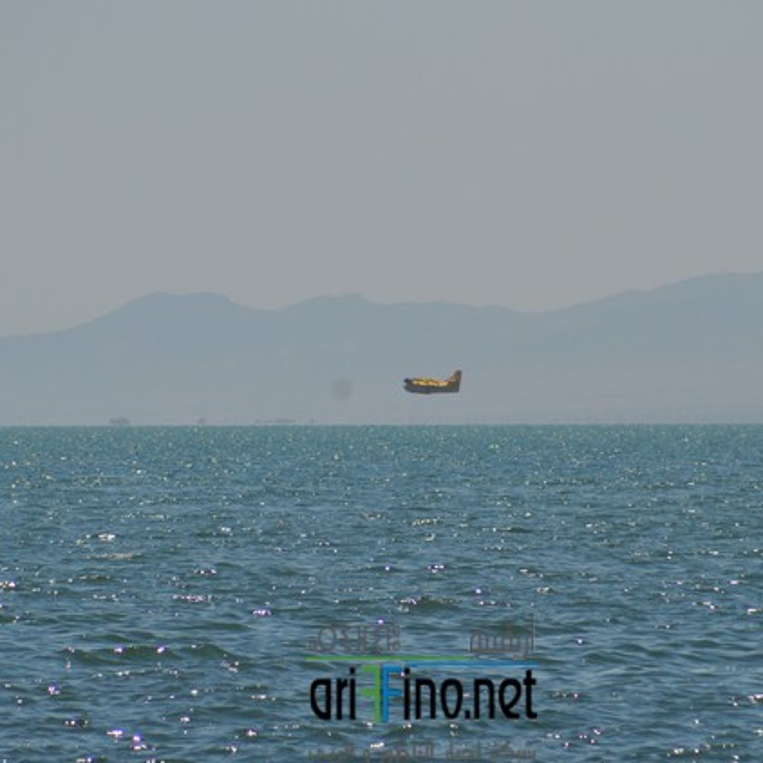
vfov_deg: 4.5
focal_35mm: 386
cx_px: 421
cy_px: 382
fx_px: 9626
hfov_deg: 4.5
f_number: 5.6
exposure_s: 1/2000
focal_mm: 200
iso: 250
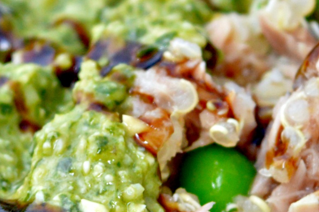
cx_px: 44
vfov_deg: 4.1
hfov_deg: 6.2
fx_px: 2930
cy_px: 84
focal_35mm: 331
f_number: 5.6
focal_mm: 55
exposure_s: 1/50
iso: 800
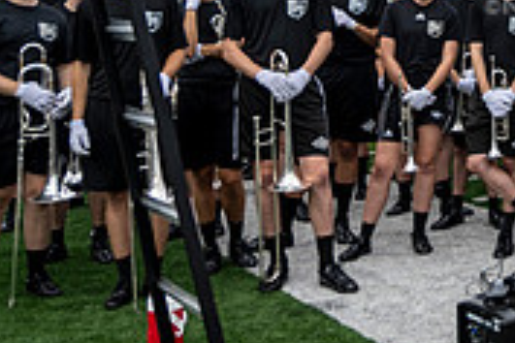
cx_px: 605
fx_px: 1316
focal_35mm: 92
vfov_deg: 14.2
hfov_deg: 20.8
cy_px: -124
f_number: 4
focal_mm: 28
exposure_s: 1/800
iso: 125
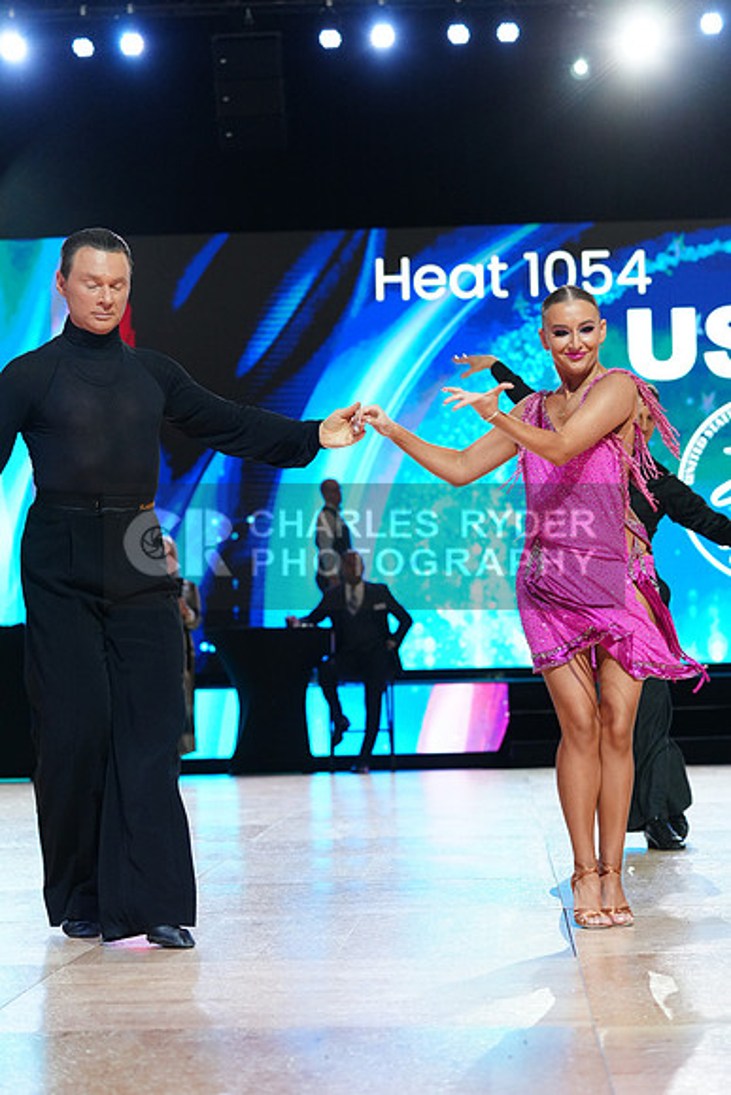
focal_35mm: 83
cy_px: 548
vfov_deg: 24.5
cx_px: 366
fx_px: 2526
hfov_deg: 16.5
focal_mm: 83
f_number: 4
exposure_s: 1/320
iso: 2500
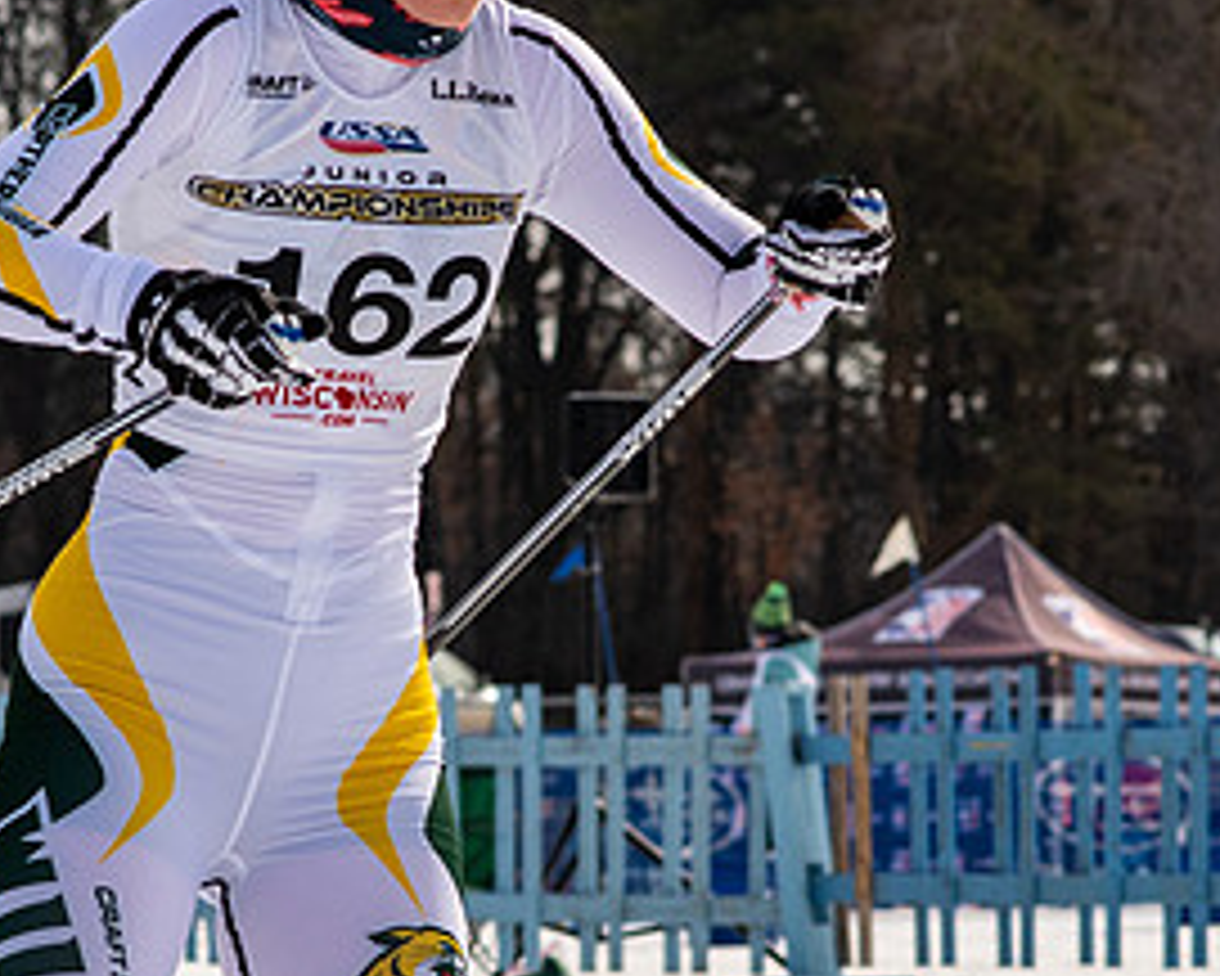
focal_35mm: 298
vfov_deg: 5.2
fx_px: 10764
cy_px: 688
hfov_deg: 6.5
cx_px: 397
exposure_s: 1/2000
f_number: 6.3
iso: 400
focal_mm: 85
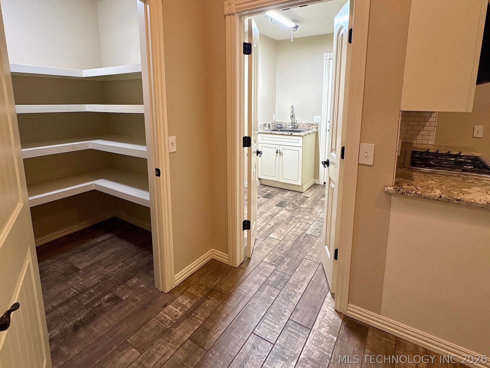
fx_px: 198
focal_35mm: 14
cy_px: 184
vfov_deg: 85.7
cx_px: 245
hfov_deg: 102.1
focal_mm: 2.22
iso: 160
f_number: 2.2
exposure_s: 1/60
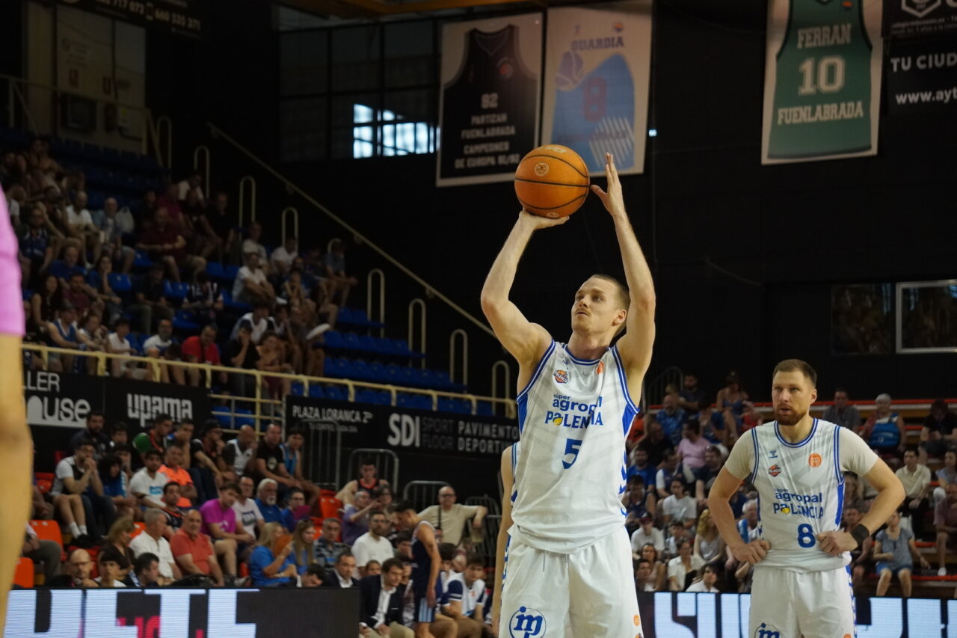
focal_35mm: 114
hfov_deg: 17.9
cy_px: 319
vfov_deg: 12.0
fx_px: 3030
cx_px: 478
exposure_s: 1/1250
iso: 6400
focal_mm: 76
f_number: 5
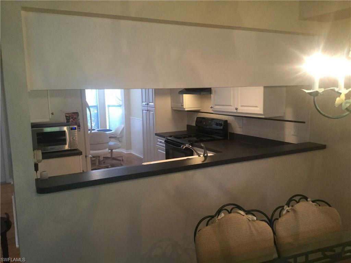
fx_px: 314
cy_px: 132
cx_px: 176
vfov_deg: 45.4
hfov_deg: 58.4
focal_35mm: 31
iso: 100
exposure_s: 1/30
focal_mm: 3.3
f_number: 2.4
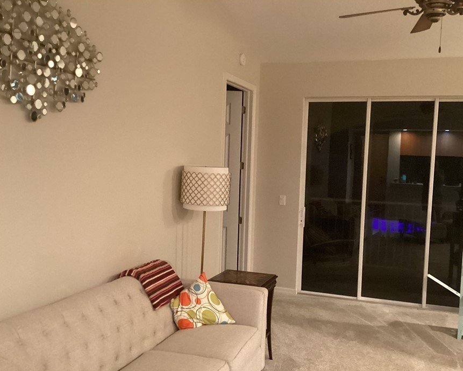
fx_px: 493
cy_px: 203
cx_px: 262
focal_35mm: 36
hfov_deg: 50.1
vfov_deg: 41.1
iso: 640
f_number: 2.4
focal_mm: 3.3
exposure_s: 1/30
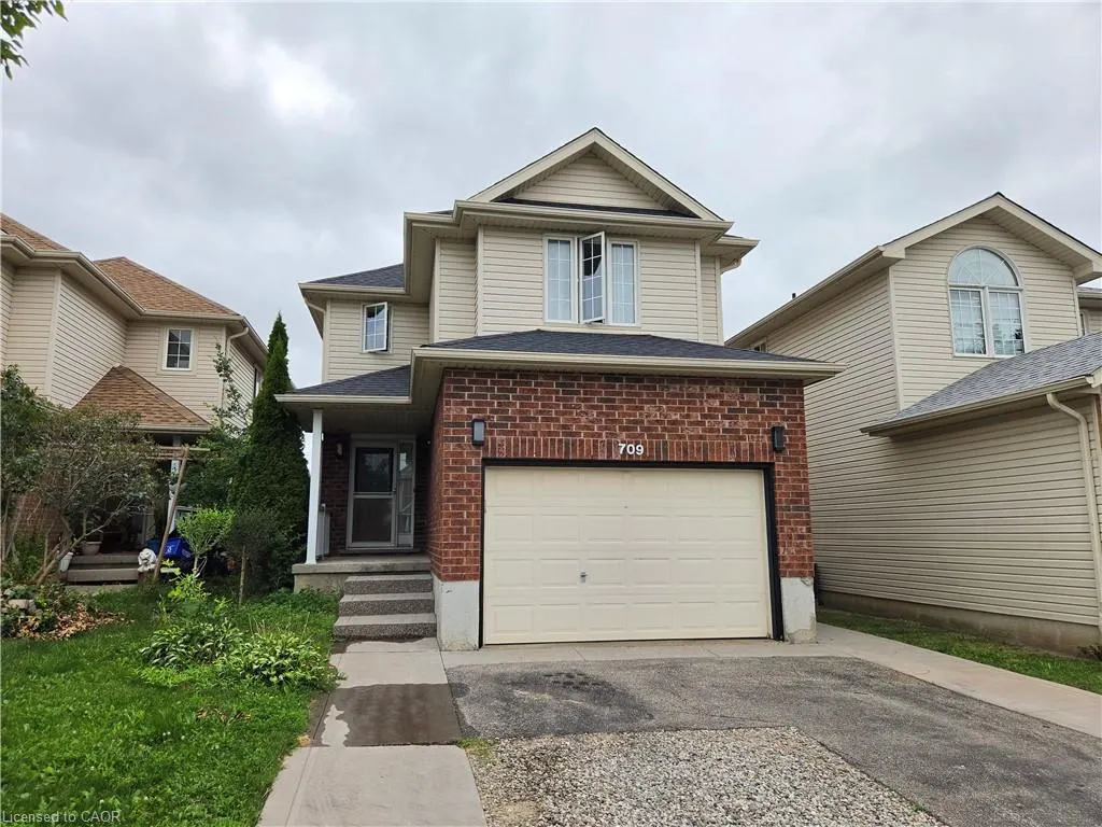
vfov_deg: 58.9
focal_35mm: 23
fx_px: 732
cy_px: 414
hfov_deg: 73.9
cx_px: 551
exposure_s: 1/4661
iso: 80
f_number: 1.8
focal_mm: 5.4
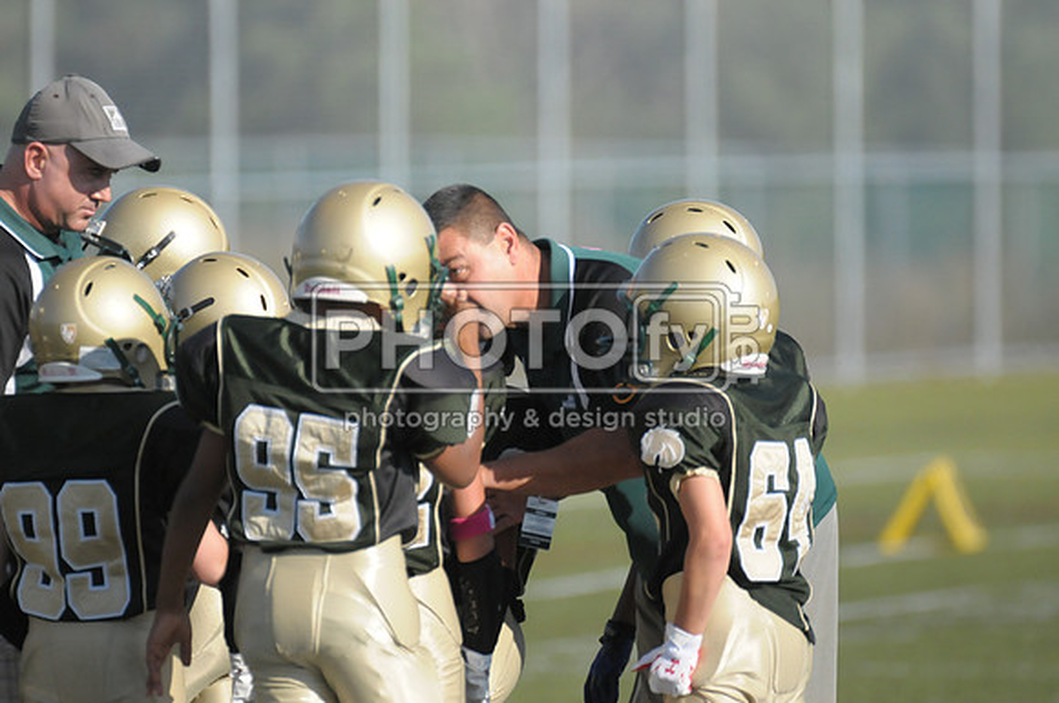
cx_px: 530
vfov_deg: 2.3
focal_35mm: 600
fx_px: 17625
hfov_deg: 3.4
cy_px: 352
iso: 1600
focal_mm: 400
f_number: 4
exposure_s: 1/8000
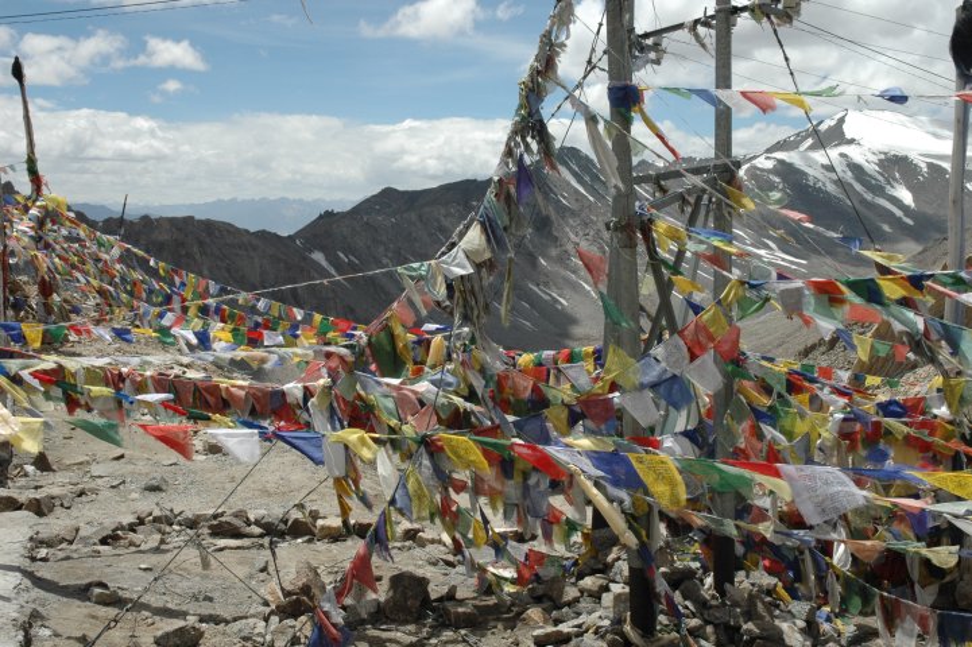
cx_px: 486
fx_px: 1174
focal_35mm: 44
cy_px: 324
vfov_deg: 30.8
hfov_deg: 45.0
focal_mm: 29
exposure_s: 1/400
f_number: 16
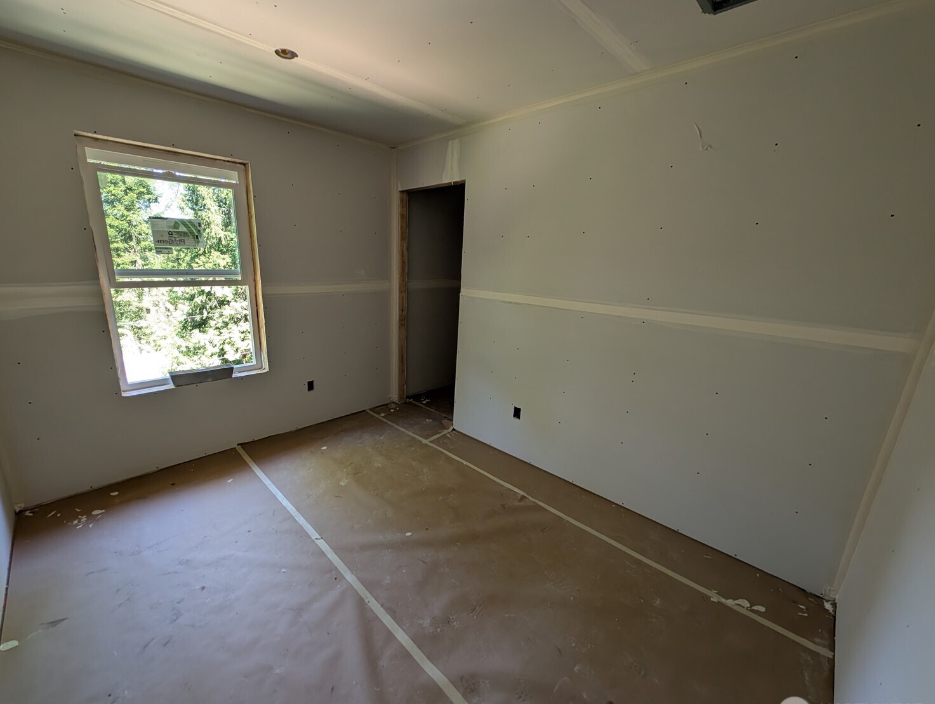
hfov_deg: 105.9
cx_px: 435
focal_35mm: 13
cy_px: 358
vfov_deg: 90.0
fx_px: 352
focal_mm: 2.23
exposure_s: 1/120
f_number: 1.95
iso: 99
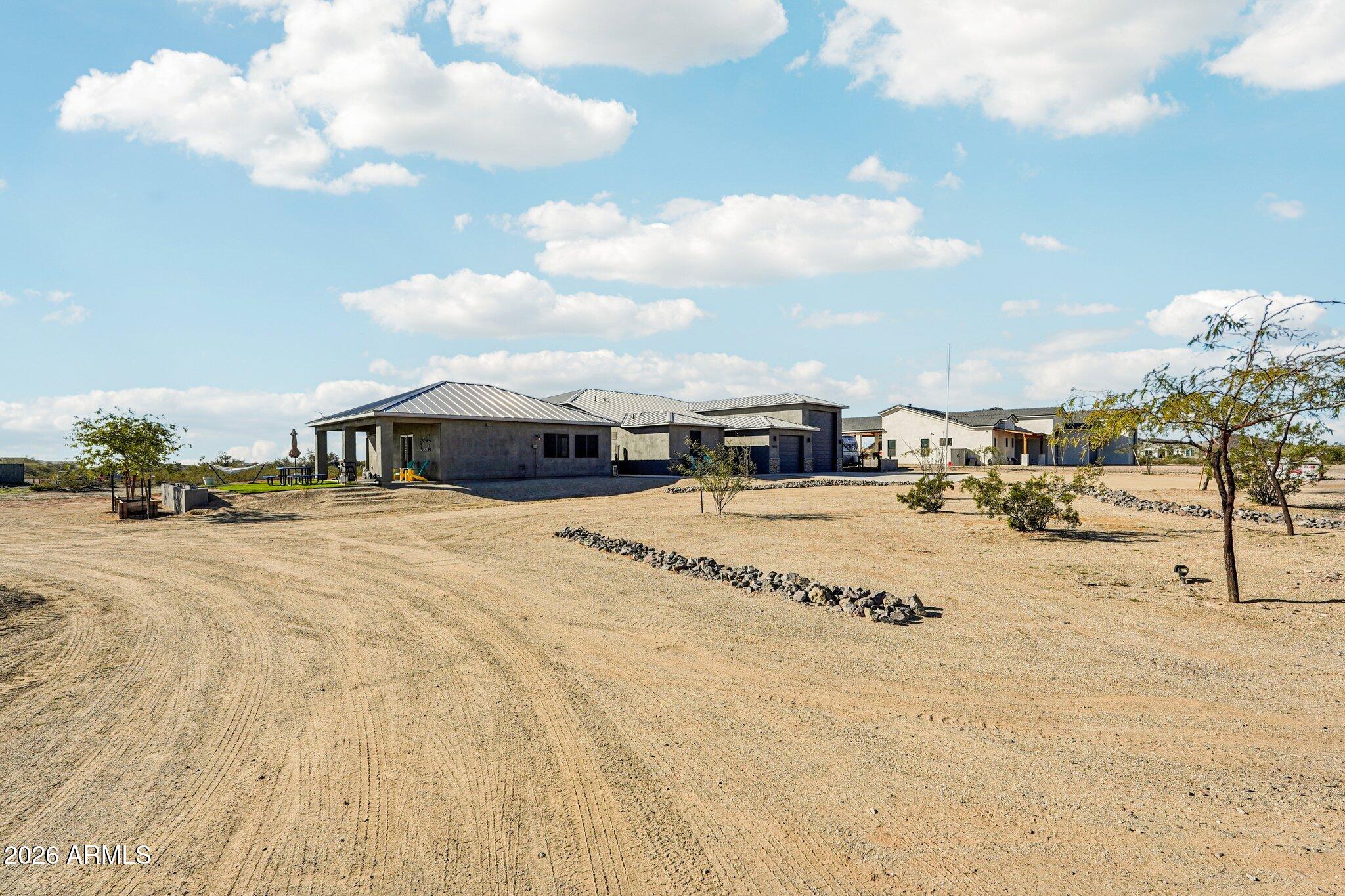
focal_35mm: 16
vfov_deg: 72.0
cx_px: 672
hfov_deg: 95.0
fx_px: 616
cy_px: 448
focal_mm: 16.5
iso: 400
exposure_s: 1/1000
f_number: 10
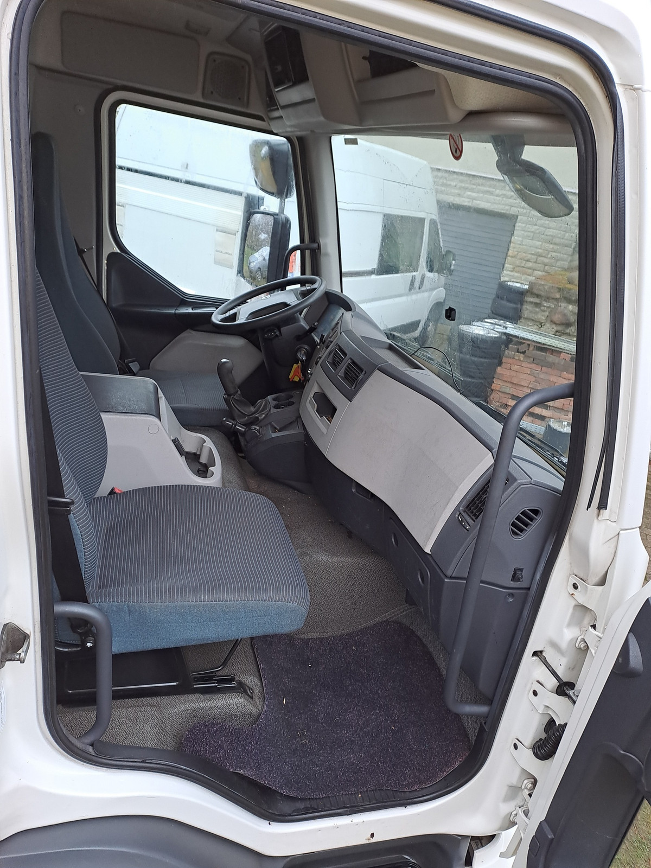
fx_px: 627
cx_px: 326
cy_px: 434
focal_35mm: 25
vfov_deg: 69.4
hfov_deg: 54.9
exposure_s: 1/50
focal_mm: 4.65
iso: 64
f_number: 1.8
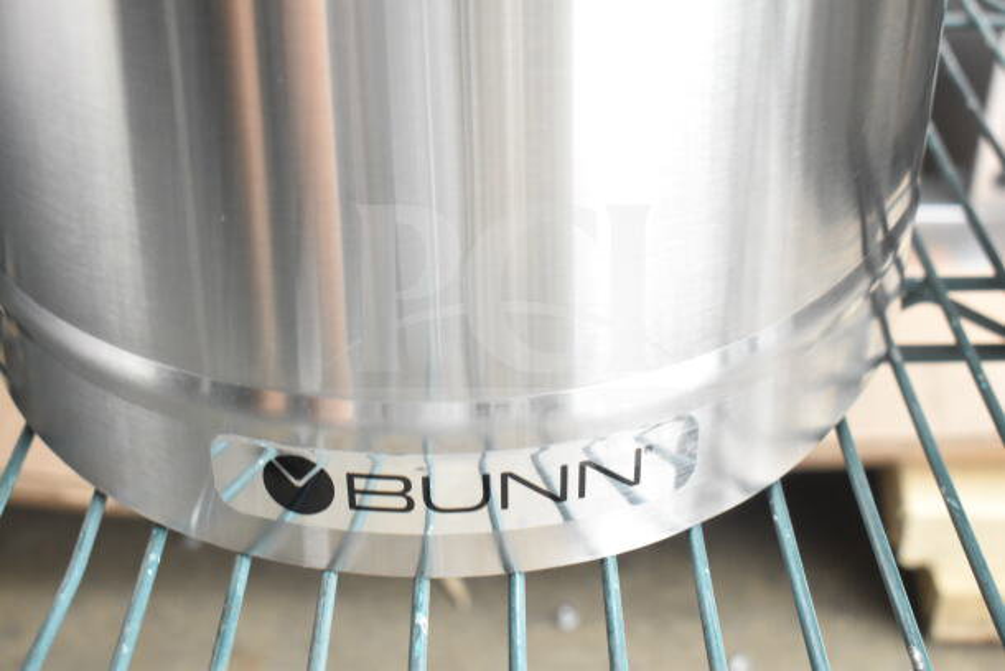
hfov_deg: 37.8
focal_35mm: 52
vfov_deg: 25.8
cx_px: 502
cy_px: 336
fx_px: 1466
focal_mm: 35
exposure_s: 1/160
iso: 1600
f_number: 6.3
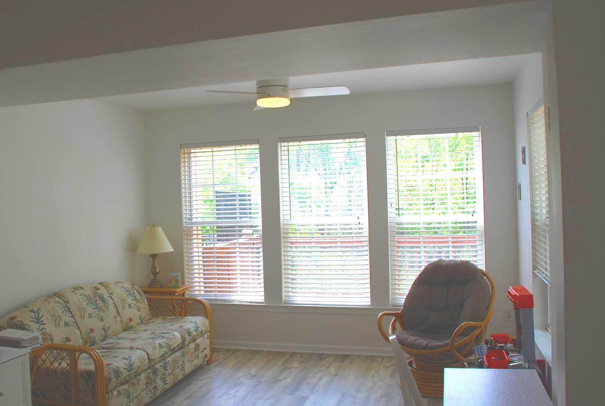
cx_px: 233
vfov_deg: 35.2
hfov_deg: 50.2
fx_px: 640
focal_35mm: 38
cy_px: 192
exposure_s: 1/125
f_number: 5.6
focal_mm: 20
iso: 110
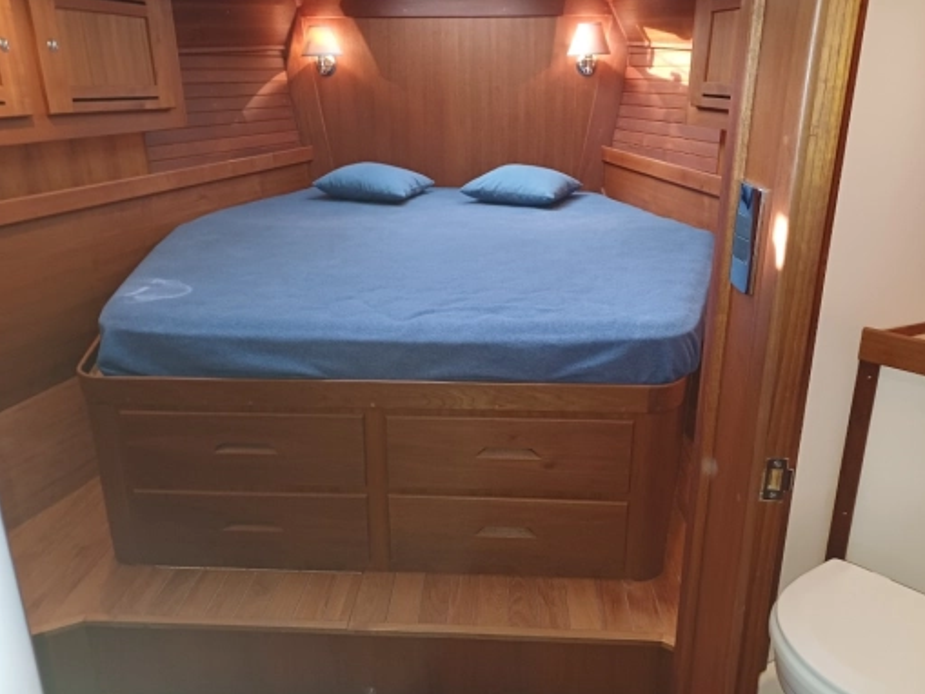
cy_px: 330
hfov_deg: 65.3
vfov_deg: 51.4
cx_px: 469
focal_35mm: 27
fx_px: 722
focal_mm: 4.65
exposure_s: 1/33.3
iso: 320
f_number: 1.8
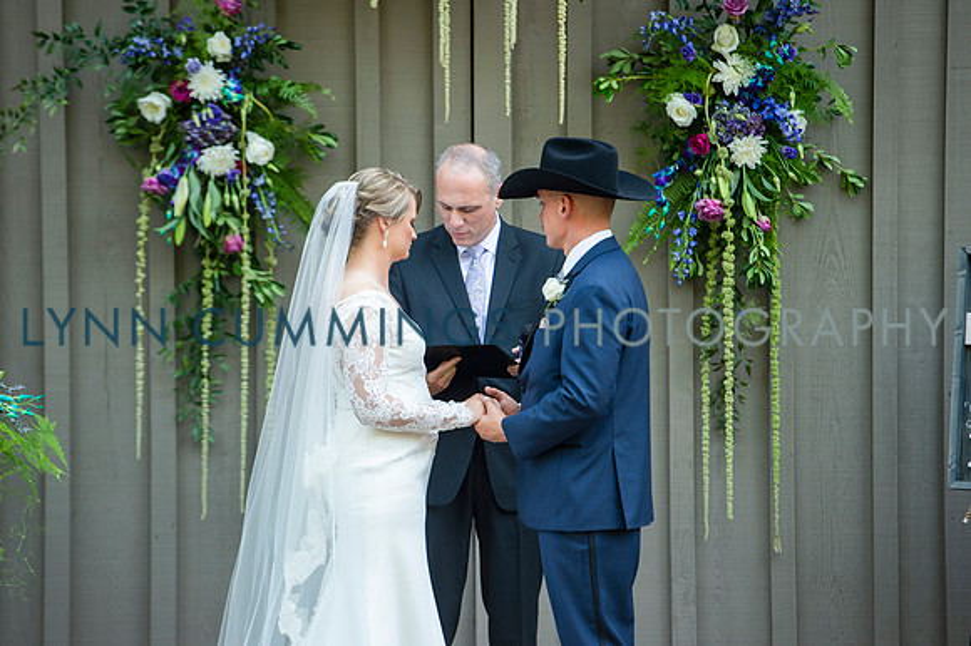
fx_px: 4987
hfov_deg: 11.1
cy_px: 323
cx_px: 486
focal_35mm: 185
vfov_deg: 7.4
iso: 400
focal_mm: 185
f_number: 3.5
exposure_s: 1/250
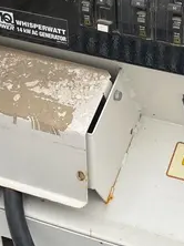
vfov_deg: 22.8
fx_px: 611
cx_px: 154
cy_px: 125
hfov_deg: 17.0
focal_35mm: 86
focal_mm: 5.1
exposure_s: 1/471
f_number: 1.6
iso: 50
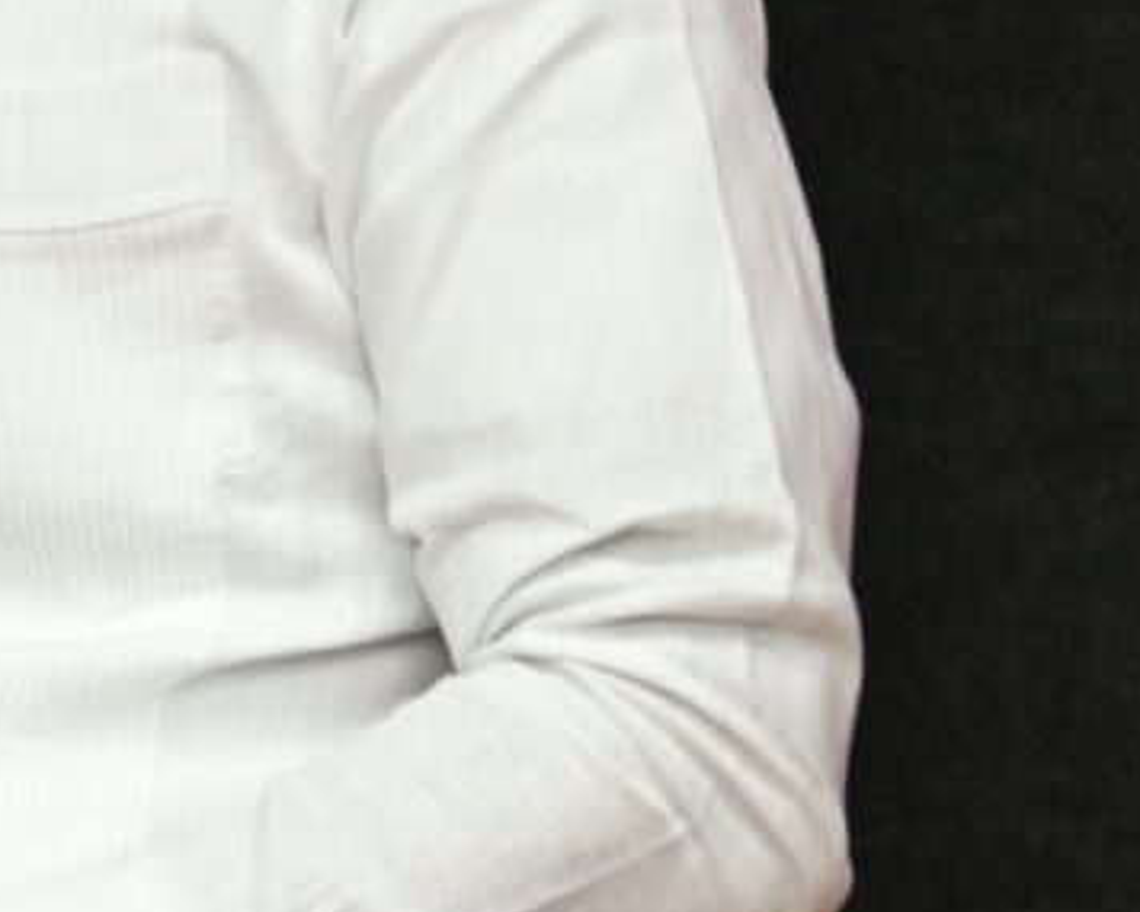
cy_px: 133
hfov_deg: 3.6
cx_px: -2613
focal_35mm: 520
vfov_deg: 3.0
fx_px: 17549
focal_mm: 77
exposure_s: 1/200
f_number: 2.8
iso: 1600
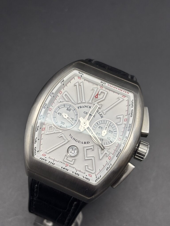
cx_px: 85
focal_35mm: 52
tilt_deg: -67.8
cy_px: 113
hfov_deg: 28.0
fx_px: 340
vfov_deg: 36.8
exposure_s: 1/121
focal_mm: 5.96
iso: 32
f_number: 1.6
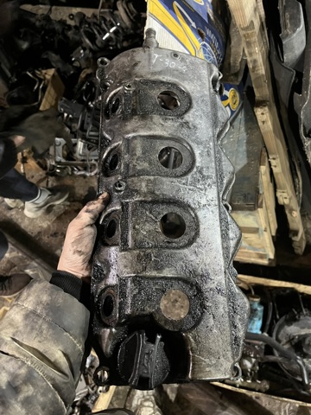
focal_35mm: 26
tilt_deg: -64.6
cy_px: 208
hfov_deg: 53.1
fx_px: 311
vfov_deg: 67.3
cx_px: 156
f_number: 1.6
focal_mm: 5.1
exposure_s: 1/25
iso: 500
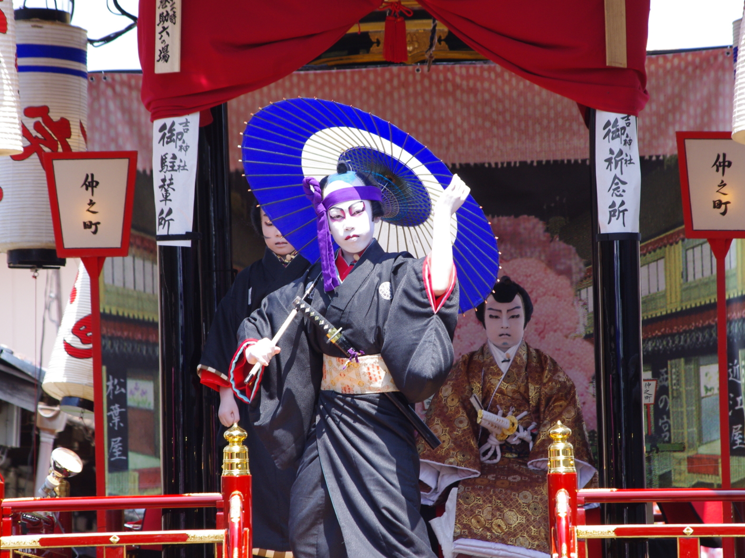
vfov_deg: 5.3
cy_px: 278
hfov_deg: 7.1
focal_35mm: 278
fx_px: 5982
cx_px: 382
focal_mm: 170
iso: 400
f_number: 9
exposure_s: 1/200
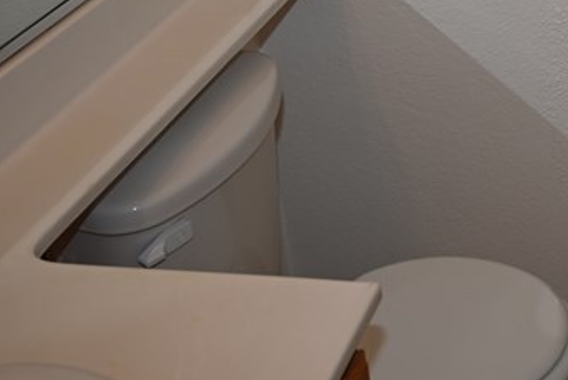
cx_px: 699
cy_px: -151
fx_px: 1216
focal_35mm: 77
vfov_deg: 16.5
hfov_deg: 23.7
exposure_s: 1/60
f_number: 4
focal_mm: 24
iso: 64
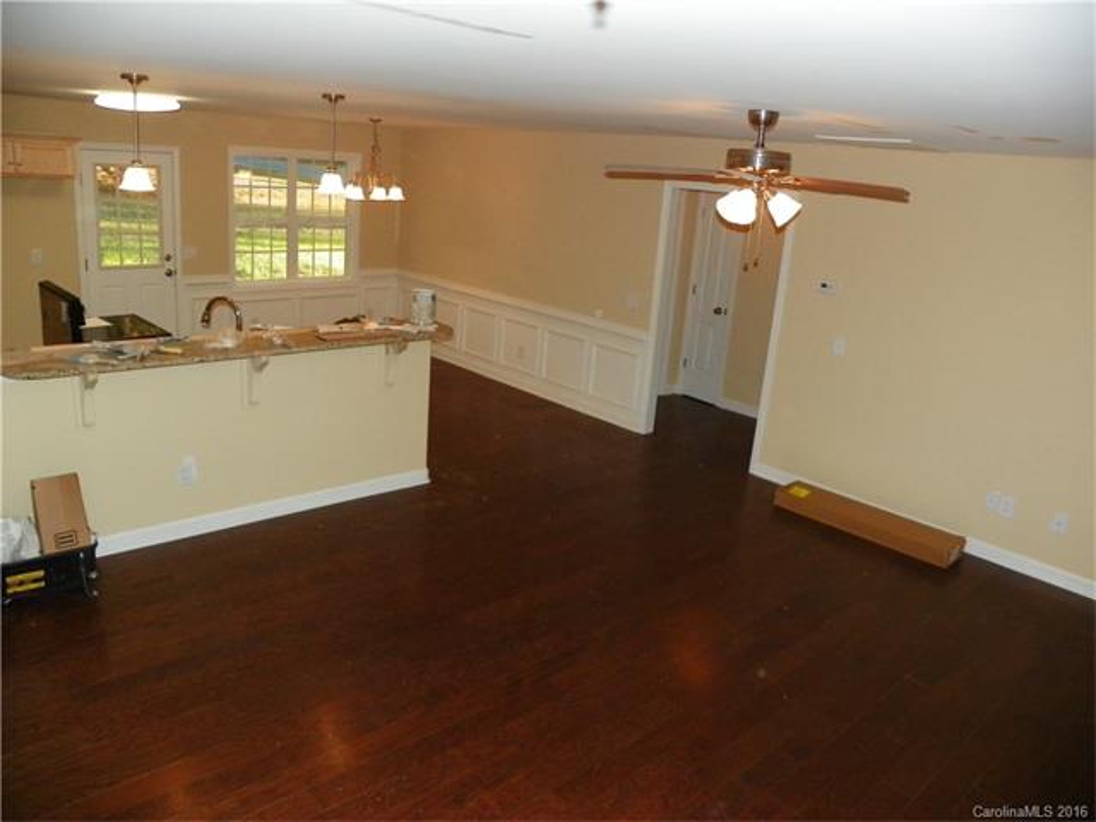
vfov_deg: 53.1
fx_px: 823
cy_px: 411
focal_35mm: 26
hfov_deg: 67.3
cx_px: 548
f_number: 2.8
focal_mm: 4.6
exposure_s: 1/125
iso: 200
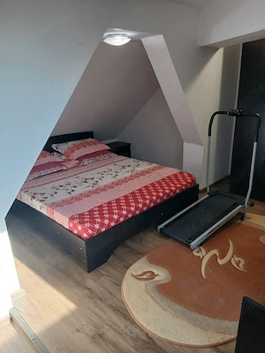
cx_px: 132
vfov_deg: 67.3
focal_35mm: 26
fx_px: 265
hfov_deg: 53.1
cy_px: 176
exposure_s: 1/50.3
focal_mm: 3.98
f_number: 1.8
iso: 200
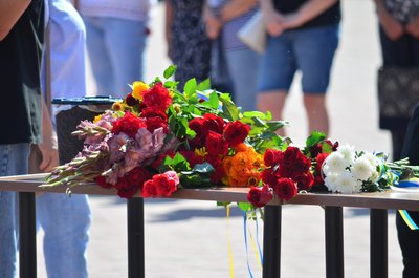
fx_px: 4879
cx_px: 210
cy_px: 139
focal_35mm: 420
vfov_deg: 3.3
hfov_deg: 4.9
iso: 250
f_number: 6.3
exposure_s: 1/640
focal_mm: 280
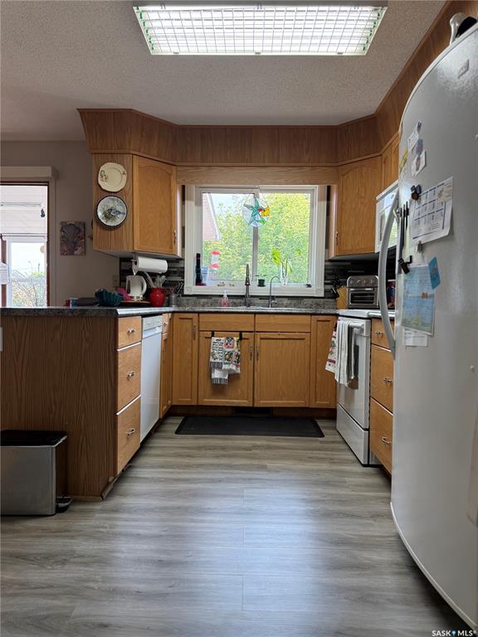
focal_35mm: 24
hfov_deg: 56.8
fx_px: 442
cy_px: 318
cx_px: 239
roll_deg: -1.7
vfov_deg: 71.6
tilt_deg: -0.7
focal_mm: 6.76
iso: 125
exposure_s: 1/237
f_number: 1.78
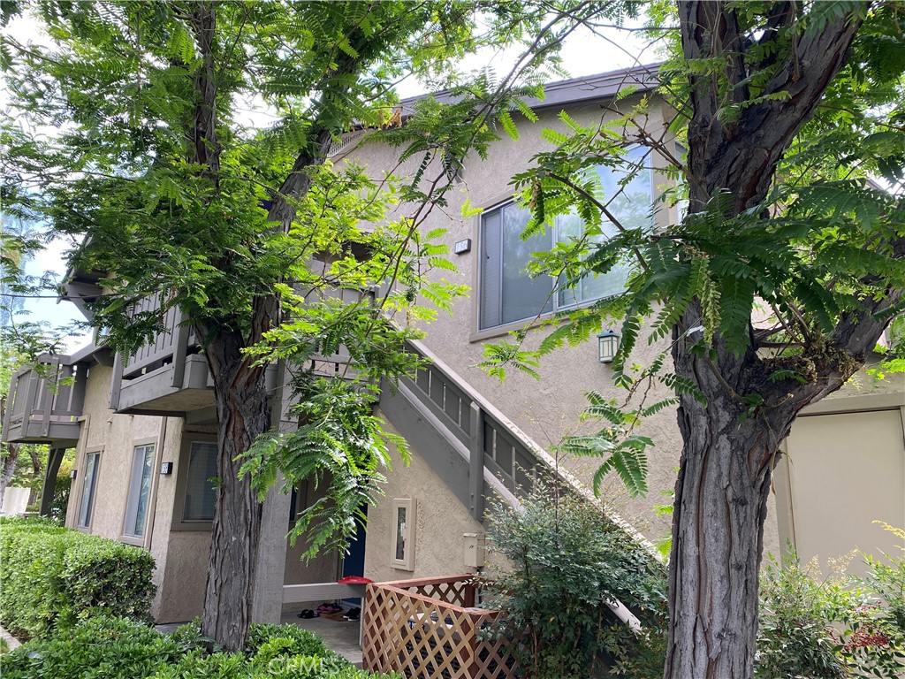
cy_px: 340
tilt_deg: +13.0
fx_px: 680
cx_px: 452
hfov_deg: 67.3
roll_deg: -1.8
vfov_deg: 53.1
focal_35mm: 26
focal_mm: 4.25
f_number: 1.8
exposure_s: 1/256
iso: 32
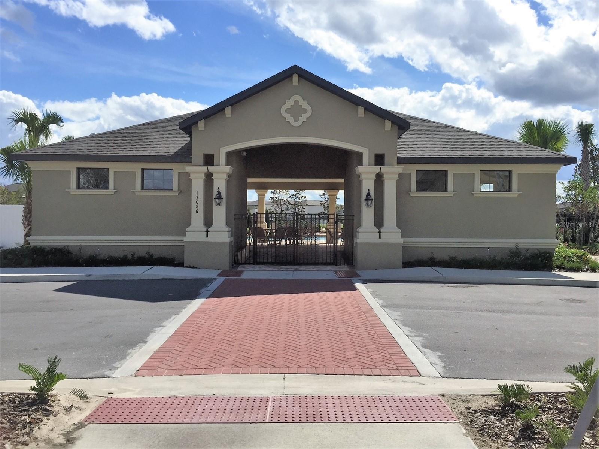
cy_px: 224
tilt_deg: +0.5
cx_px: 300
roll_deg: -1.1
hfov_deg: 61.7
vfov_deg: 48.2
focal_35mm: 29
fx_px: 502
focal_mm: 4.15
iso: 32
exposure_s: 1/3597
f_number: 2.2
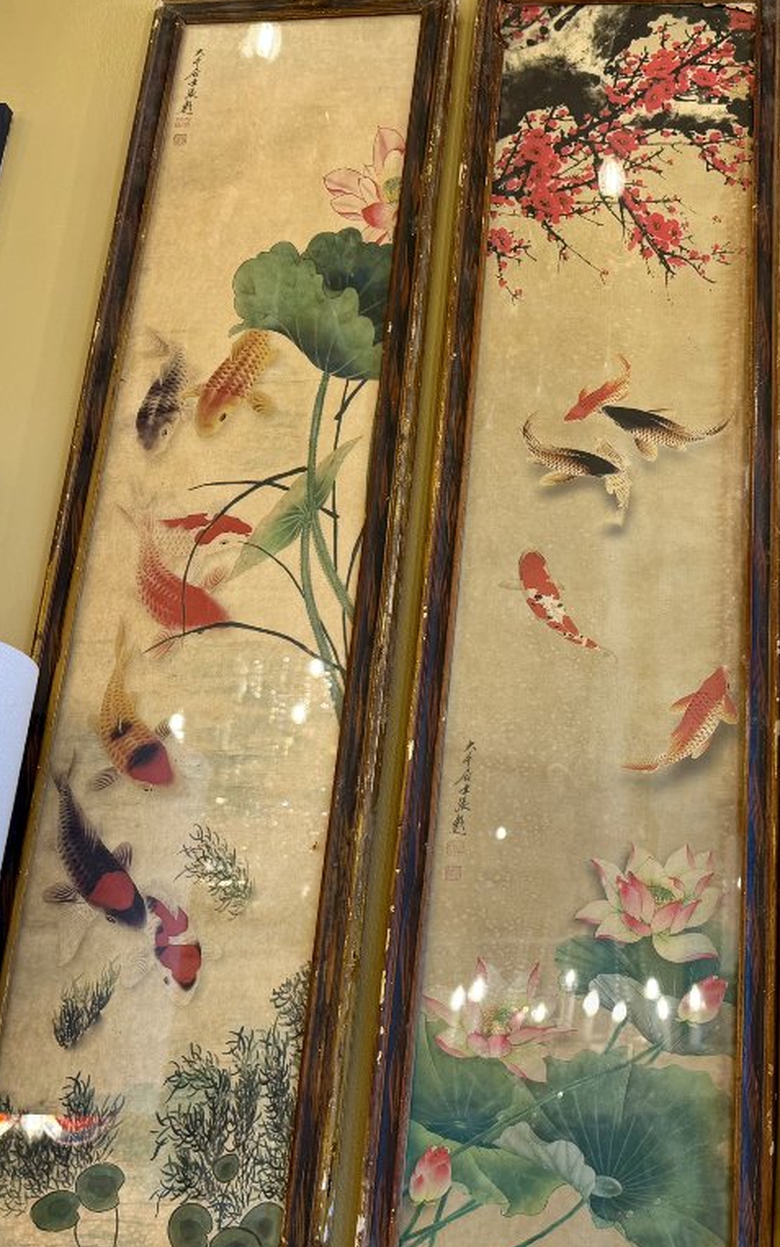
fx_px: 1360
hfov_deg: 29.6
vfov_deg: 49.3
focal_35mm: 40
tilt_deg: +18.6
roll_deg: -1.8
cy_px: 636
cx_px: 801
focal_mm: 6.76
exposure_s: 1/132
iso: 50
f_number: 1.78
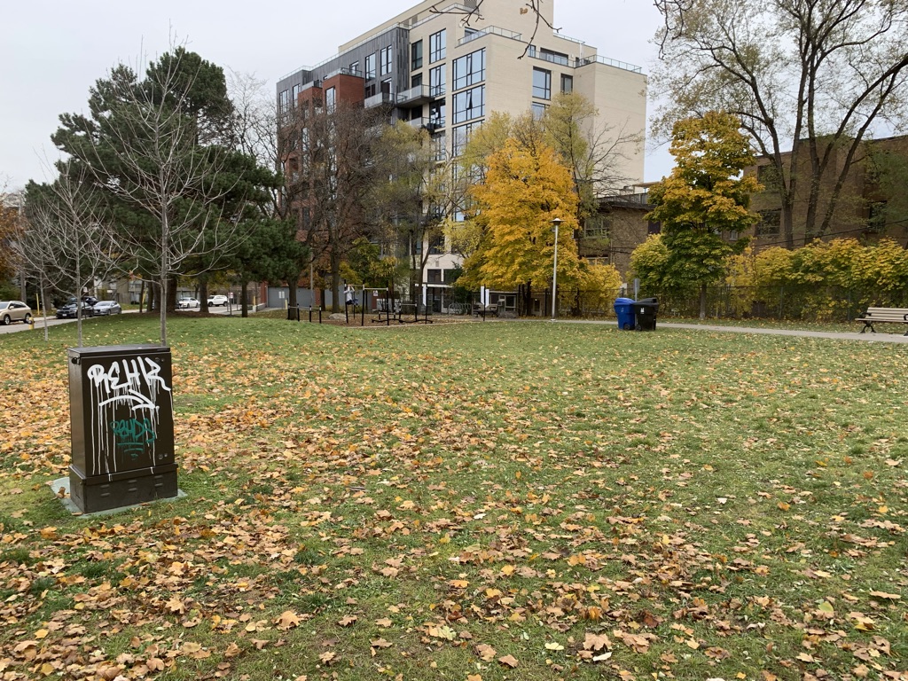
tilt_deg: -5.5
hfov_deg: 67.3
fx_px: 682
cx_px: 454
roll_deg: -0.7
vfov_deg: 53.1
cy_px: 340
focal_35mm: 26
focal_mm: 4.25
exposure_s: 1/407
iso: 25
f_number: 1.8
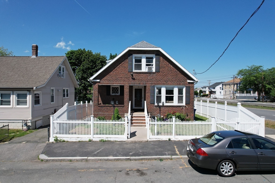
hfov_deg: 78.6
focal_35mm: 22
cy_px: 92
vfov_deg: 57.2
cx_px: 138
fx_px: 168
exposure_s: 1/800
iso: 200
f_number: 2.8
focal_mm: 8.38
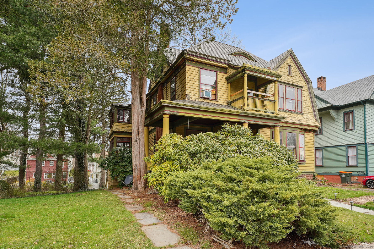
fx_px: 198
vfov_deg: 64.3
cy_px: 124
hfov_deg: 86.6
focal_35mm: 19
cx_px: 187
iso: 100
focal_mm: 19.1
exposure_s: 1/30
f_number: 9
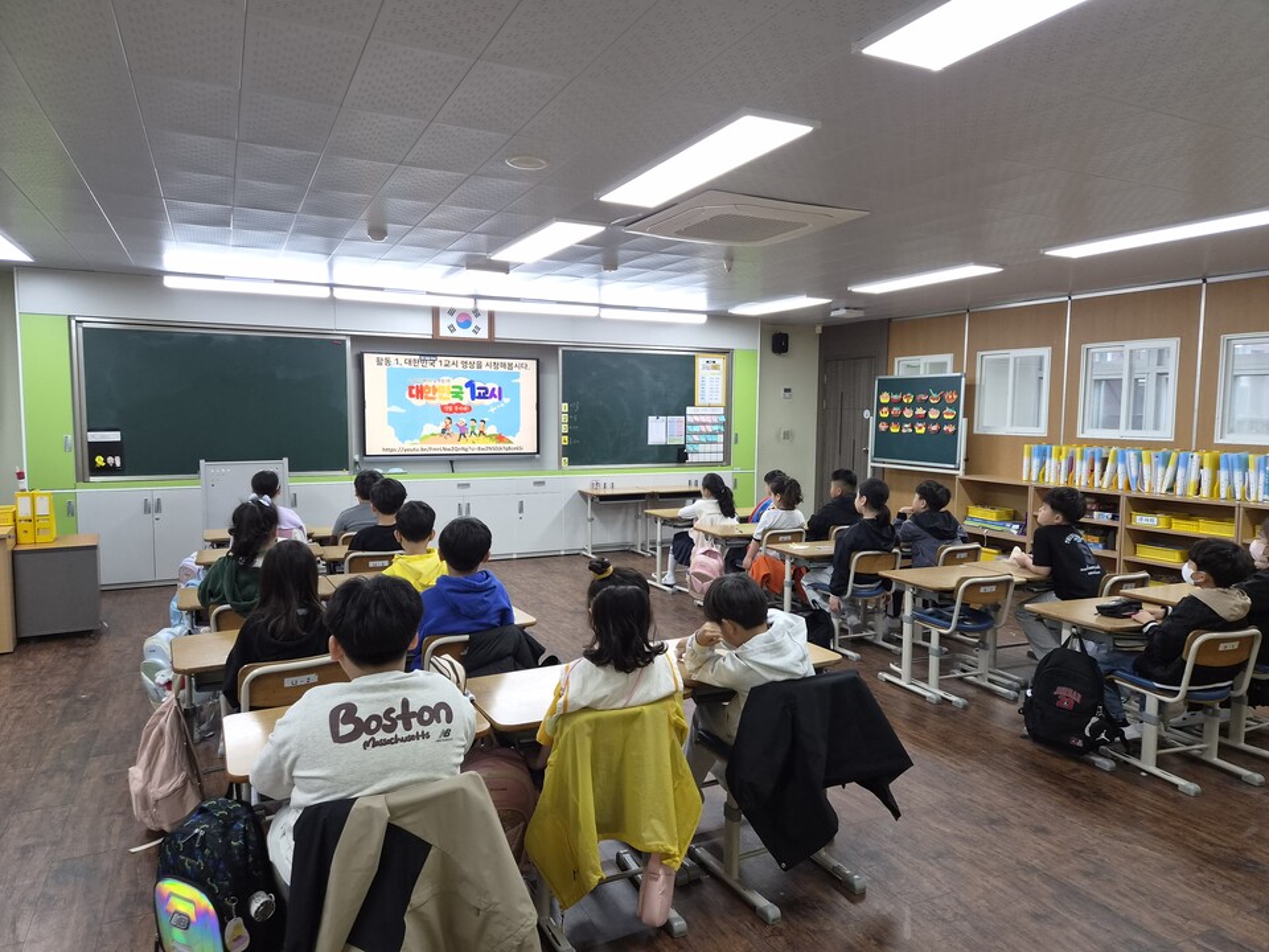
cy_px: 476
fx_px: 843
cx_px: 634
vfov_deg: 58.9
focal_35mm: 23
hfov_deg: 73.9
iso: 160
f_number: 1.8
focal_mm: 5.4
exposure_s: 1/120
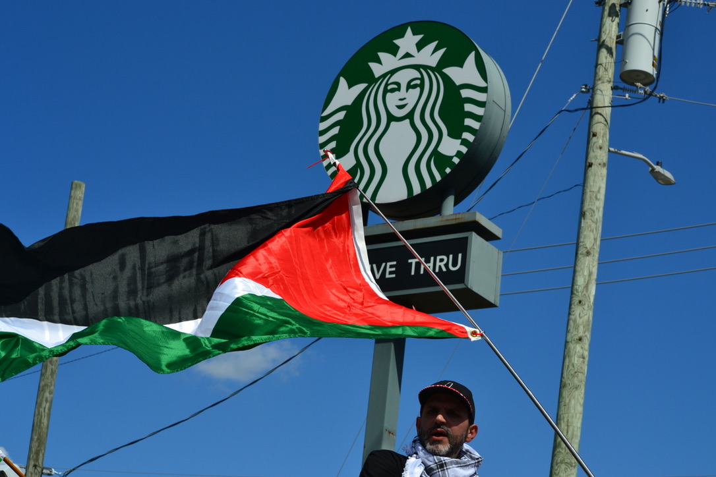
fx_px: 1641
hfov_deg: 24.6
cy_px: 238
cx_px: 358
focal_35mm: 82
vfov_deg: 16.6
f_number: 11
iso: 250
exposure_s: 1/500
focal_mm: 55
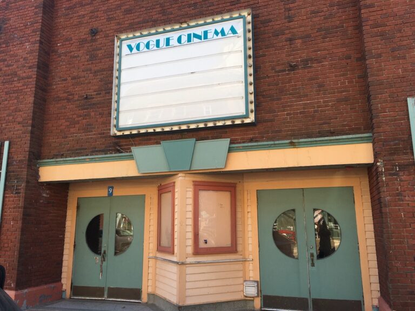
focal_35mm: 29
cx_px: 208
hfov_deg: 61.7
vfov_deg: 48.2
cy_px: 156
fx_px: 348
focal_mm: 4.15
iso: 25
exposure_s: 1/269
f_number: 2.2
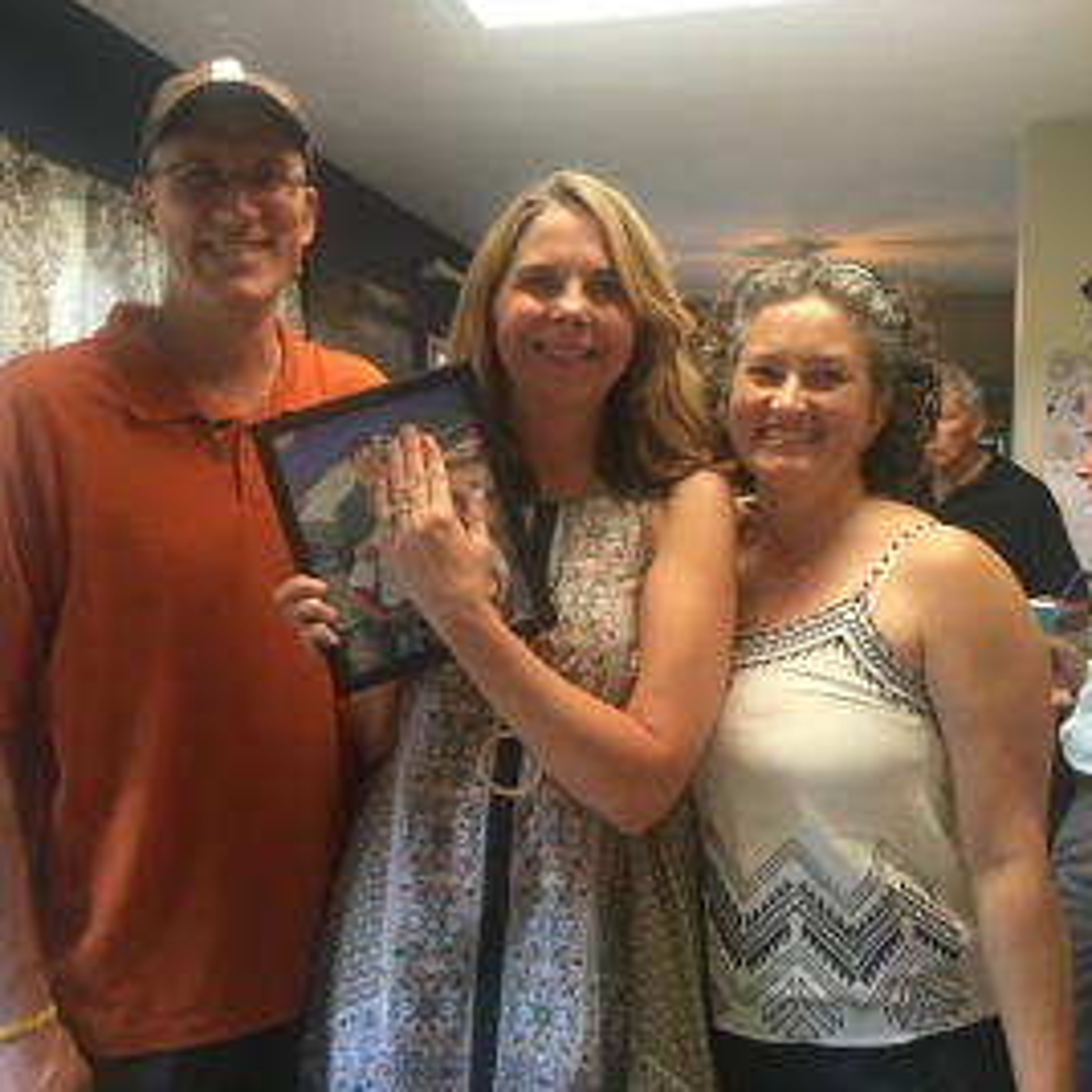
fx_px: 1249
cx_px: 485
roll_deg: +3.3
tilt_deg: -1.0
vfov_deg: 47.2
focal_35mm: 35
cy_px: 554
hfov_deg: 47.1
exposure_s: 1/30
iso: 125
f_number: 2.2
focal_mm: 4.15
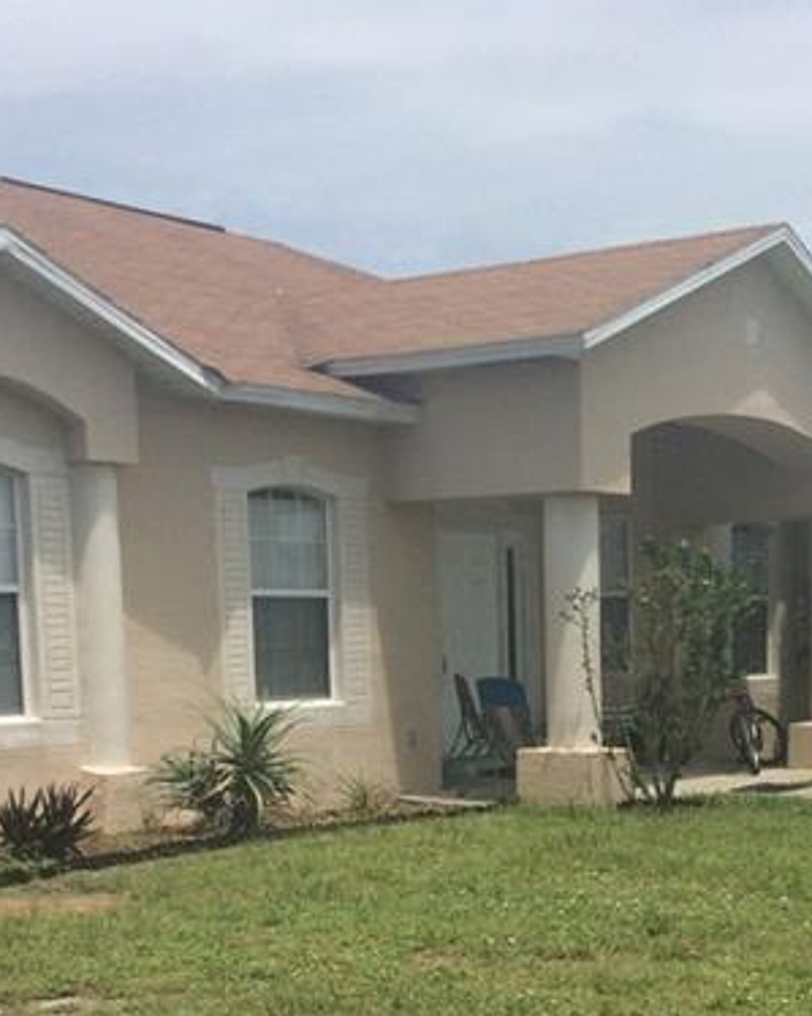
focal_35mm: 64
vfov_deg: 28.8
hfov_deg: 23.6
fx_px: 1923
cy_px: 848
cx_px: 591
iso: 32
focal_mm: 3.3
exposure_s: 1/2387
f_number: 2.4
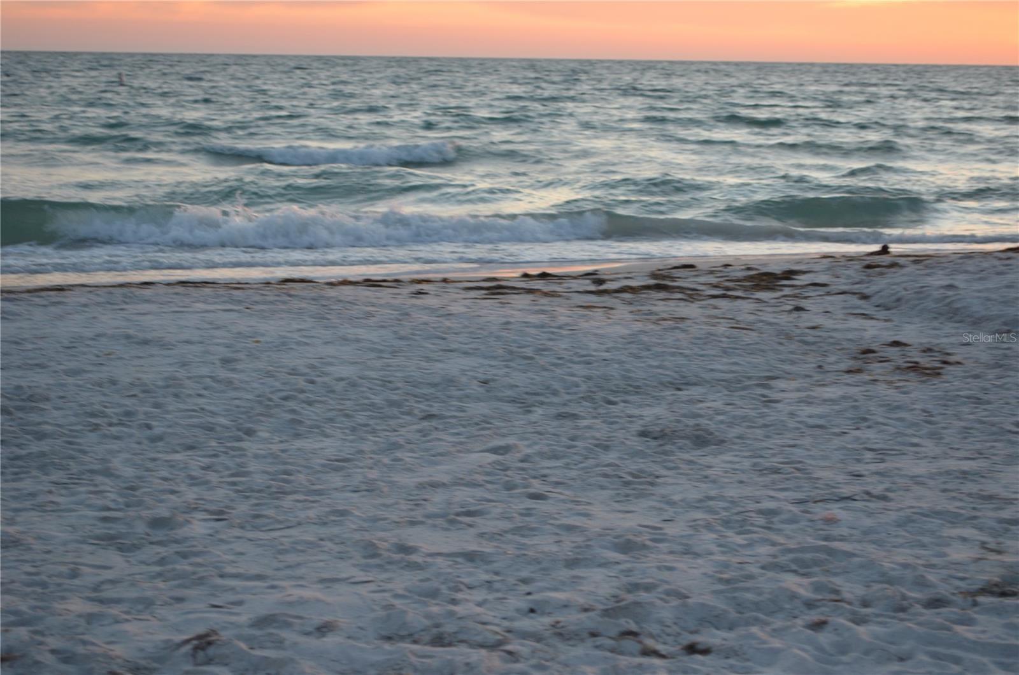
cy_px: 338
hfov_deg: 28.1
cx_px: 510
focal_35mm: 72
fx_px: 2033
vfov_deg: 18.8
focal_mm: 48
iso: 400
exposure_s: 1/100
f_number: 5.6
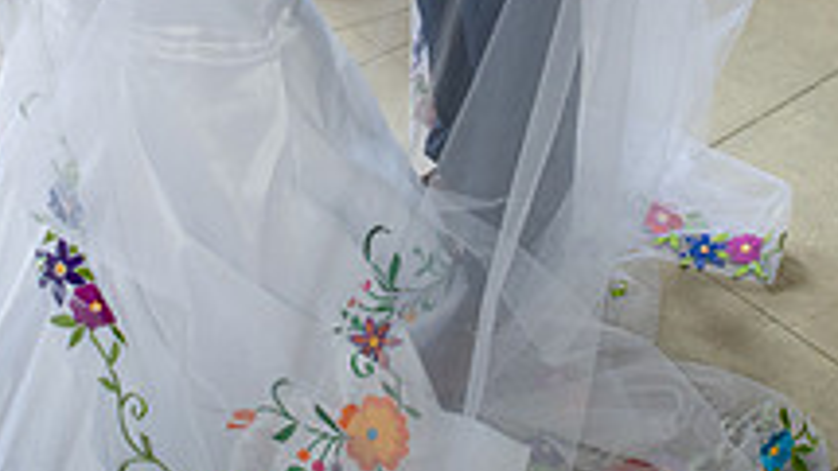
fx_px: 1756
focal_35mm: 79
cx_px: 293
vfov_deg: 14.3
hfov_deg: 26.7
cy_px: -241
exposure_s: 1/125
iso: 1250
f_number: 2.8
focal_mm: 24
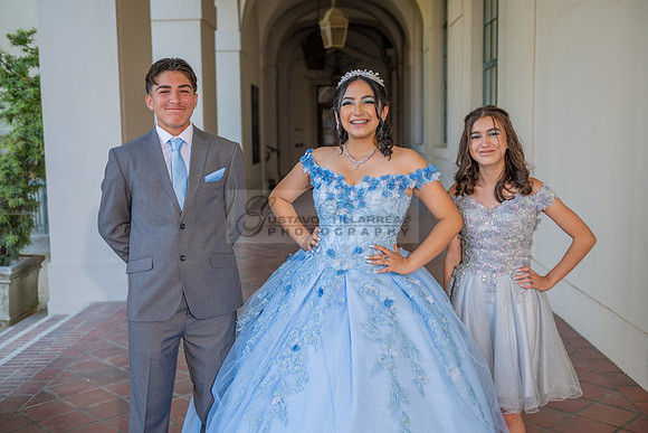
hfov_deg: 48.4
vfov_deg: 33.4
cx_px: 324
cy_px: 216
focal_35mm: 40
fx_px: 720
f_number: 3.2
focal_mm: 40
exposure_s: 1/200
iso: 200
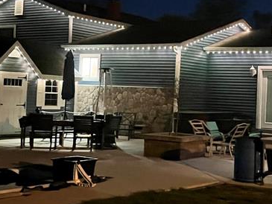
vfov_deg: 20.2
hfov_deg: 26.3
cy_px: 93
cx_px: 212
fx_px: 574
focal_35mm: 73
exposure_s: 1/17
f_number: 1.6
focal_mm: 5.1
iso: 6400
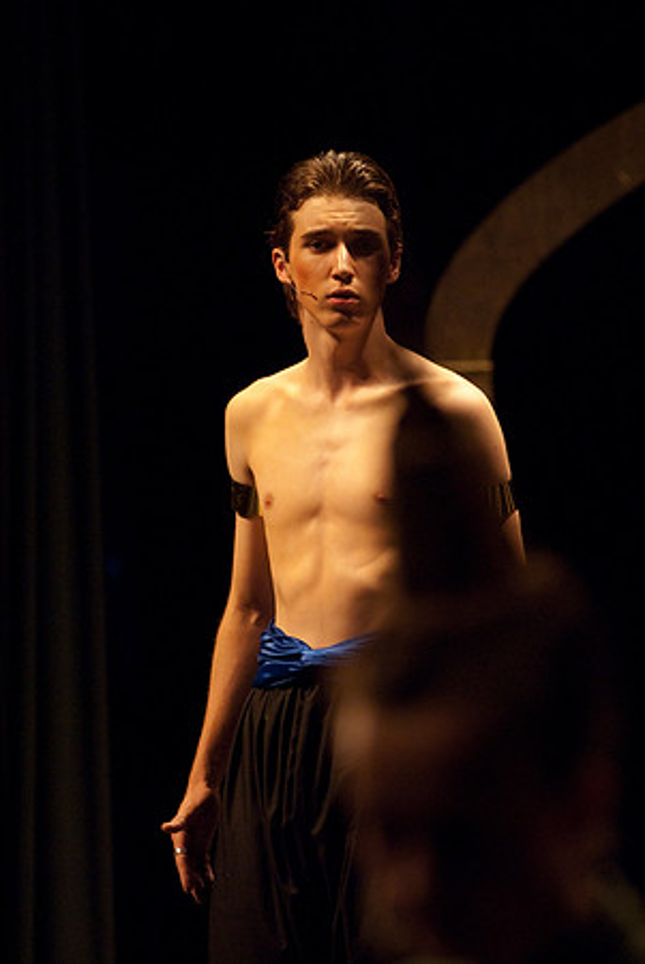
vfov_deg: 8.6
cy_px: 482
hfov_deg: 5.7
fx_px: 6435
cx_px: 322
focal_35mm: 240
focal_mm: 160
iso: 1000
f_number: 2.8
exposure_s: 1/160
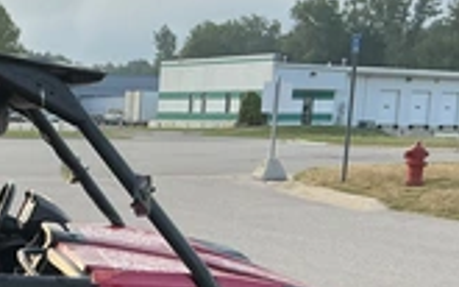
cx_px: -6
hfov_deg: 26.9
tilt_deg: -12.2
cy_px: 315
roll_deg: -1.6
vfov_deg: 17.5
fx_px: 900
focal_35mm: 72
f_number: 1.8
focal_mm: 3
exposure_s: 1/294
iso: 25
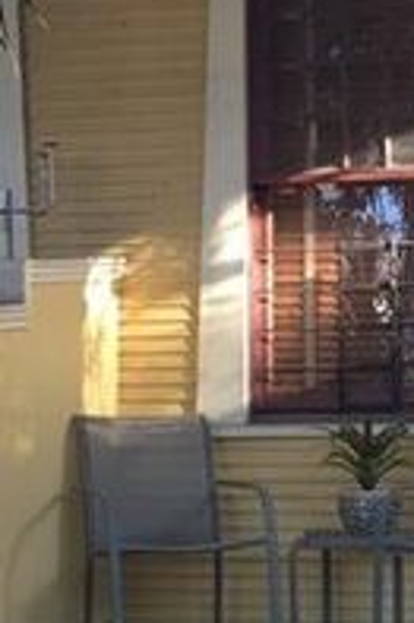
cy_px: 425
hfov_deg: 12.8
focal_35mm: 102
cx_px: 588
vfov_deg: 20.0
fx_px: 1762
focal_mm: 4.15
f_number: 2.2
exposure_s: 1/60
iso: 32
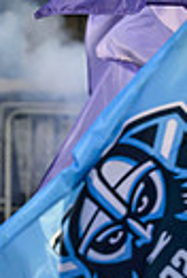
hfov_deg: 2.0
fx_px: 5317
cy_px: 213
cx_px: -453
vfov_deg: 3.0
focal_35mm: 686
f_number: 4
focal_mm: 130
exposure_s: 1/1000
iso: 1250
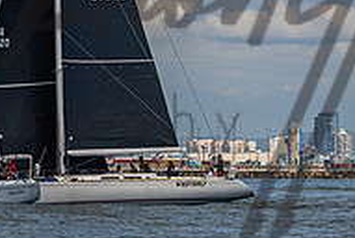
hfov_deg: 2.9
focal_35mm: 711
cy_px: -97
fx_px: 7022
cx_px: 58
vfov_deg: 1.9
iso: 400
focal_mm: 185
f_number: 5.6
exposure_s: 1/4000
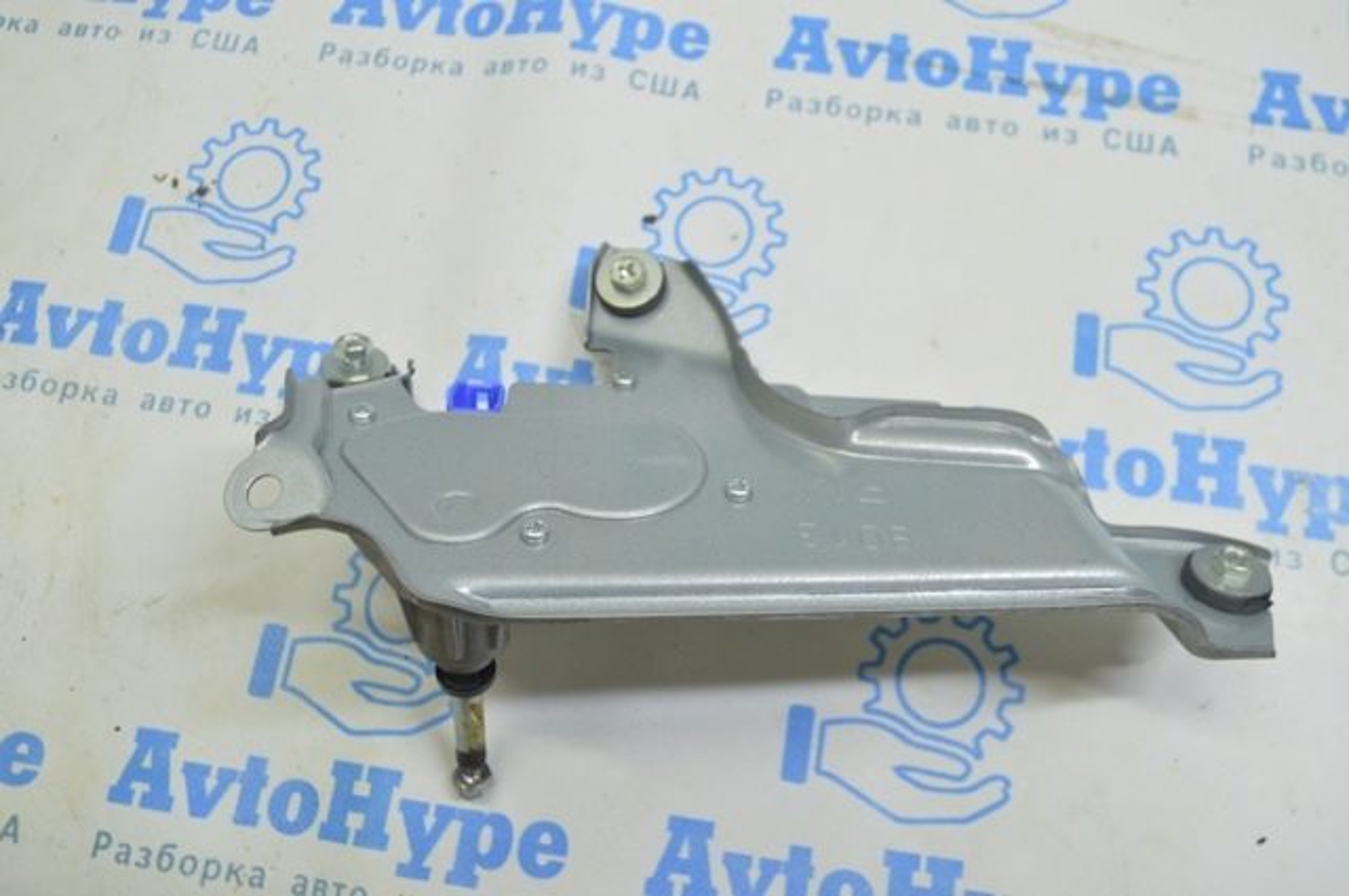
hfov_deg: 57.3
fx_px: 1235
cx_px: 674
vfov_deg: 39.9
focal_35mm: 33
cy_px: 448
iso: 400
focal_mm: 22
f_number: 5.6
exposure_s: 1/20
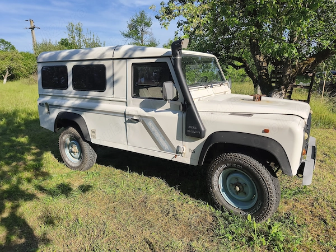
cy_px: 126
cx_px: 168
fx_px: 223
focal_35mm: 23
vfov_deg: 58.9
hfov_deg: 73.9
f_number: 1.65
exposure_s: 1/1062
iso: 50
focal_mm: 6.18
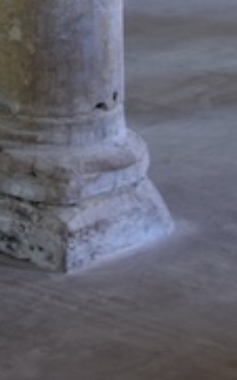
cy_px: -241
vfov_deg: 14.0
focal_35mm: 137
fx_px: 1417
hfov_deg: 8.6
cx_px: -363
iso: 800
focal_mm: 18
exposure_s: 1/60
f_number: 4
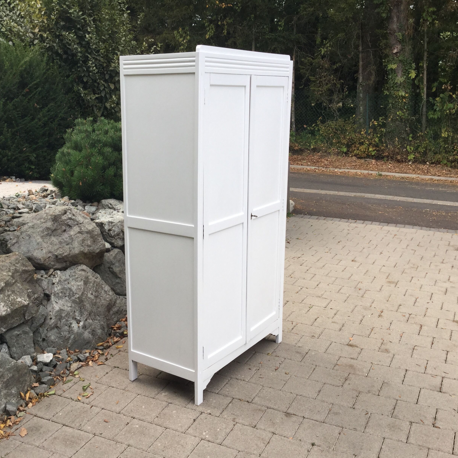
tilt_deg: -12.2
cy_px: 232
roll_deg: -0.7
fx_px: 554
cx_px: 189
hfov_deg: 44.7
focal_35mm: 37
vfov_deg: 44.9
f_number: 2.4
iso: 25
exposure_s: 1/108
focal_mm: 3.3
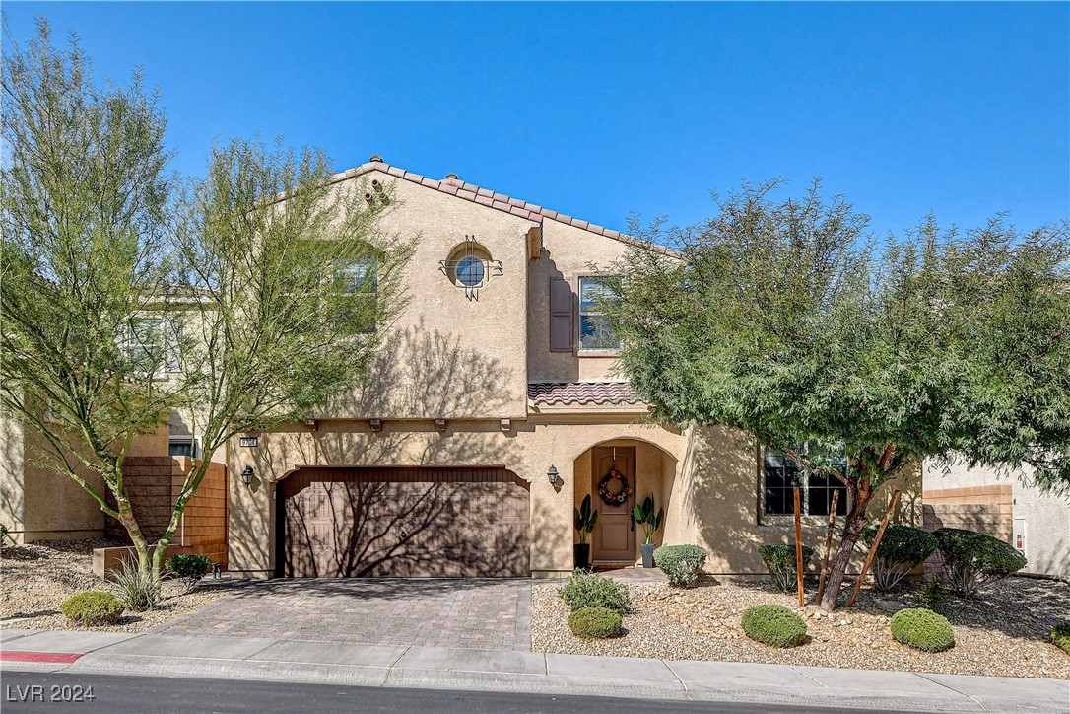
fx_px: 892
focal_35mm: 30
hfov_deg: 61.9
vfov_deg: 43.6
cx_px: 535
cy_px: 357
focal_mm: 20
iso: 800
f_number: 9
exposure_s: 1/500
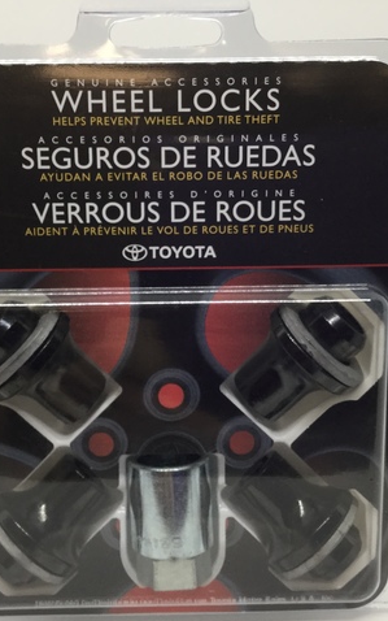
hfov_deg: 29.2
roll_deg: +0.2
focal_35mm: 44
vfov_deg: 45.3
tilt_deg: -22.8
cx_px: 169
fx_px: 744
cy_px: 310
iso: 25
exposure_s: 1/30
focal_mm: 3.3
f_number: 2.4
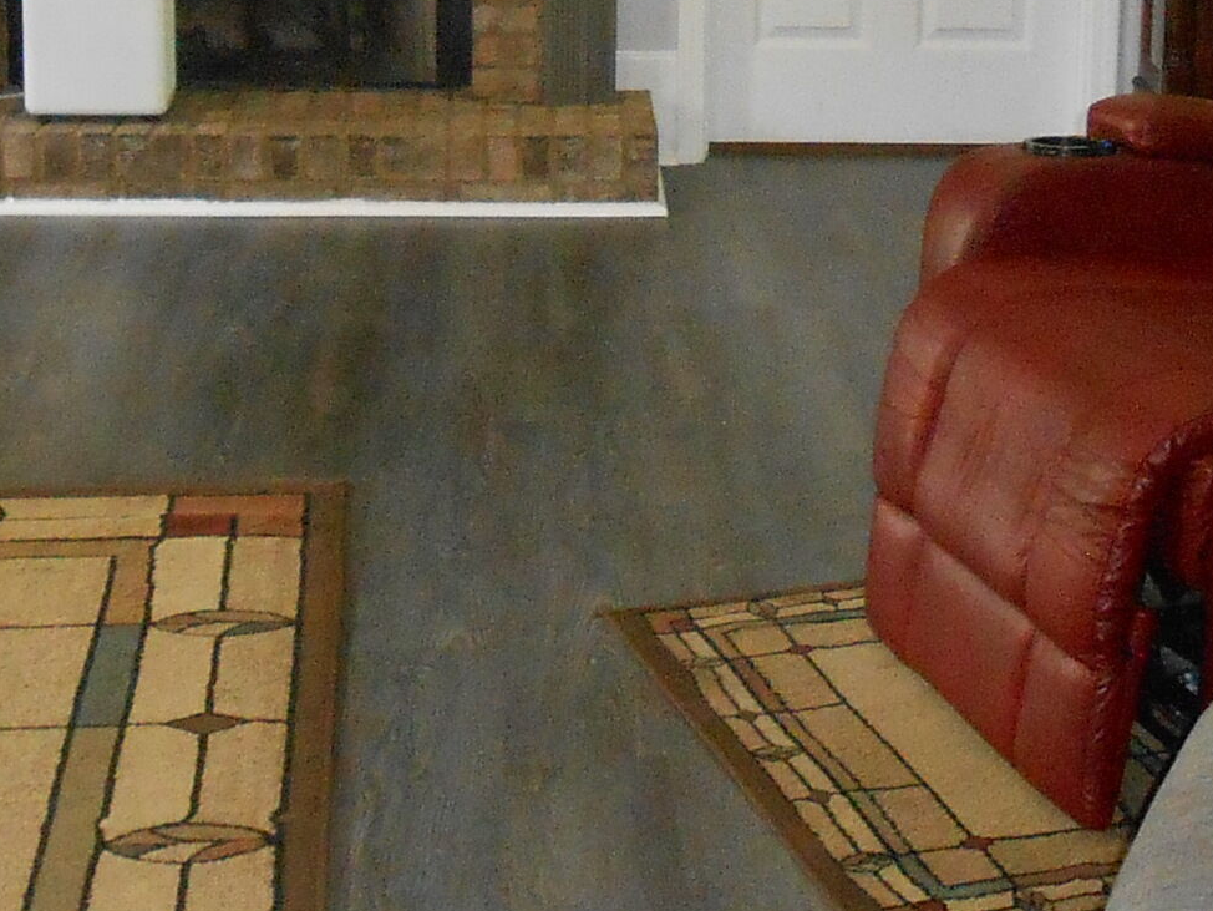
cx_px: 753
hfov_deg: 23.8
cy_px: -49
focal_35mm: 82
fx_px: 2874
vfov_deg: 17.5
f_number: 3.5
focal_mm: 4.6
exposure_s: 1/25
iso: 500
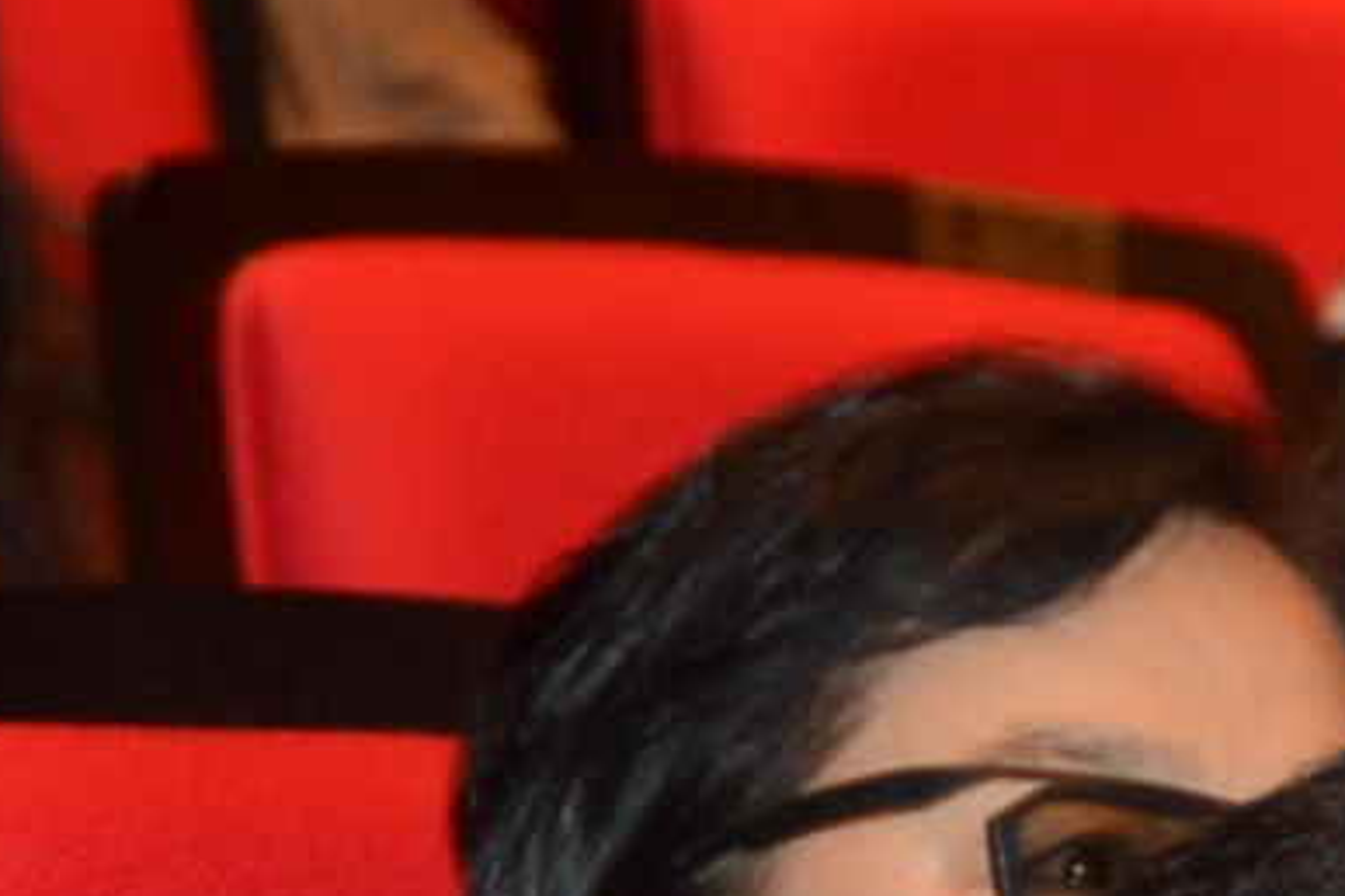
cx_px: 1282
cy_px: 931
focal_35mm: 583
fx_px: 21780
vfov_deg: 2.4
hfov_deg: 3.5
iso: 800
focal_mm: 75
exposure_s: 1/60
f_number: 5.3
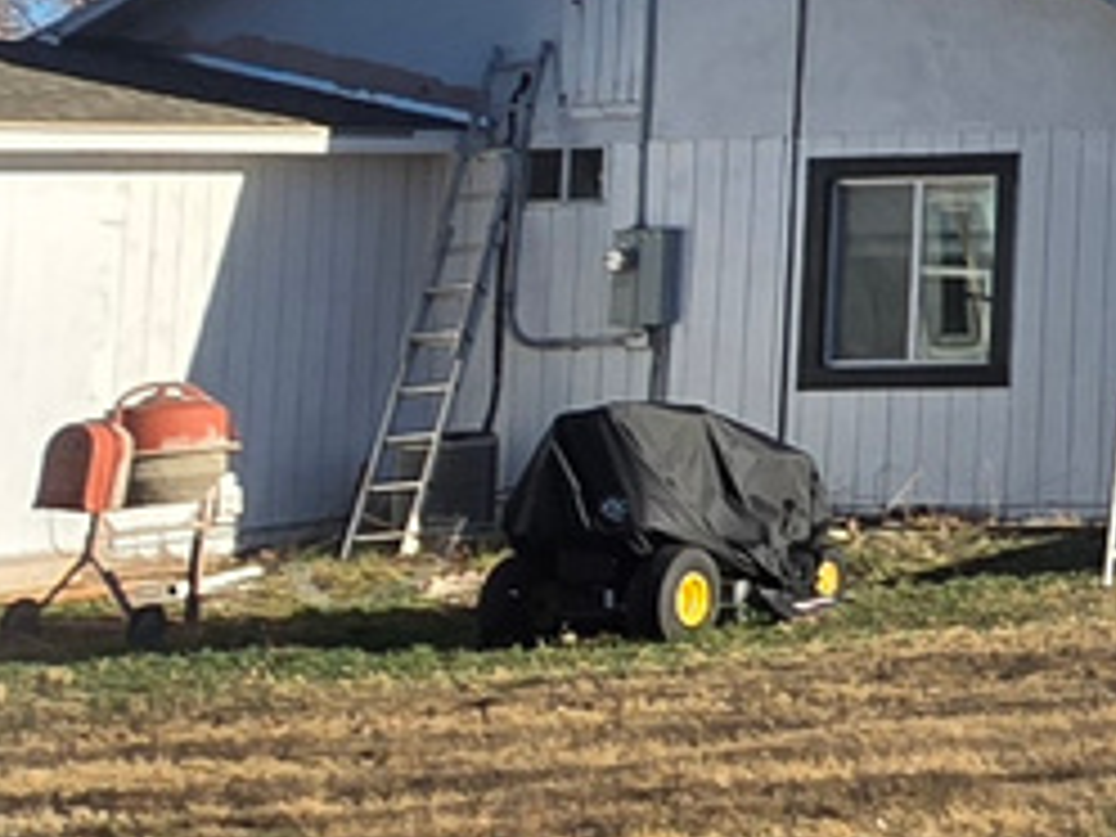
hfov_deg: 16.4
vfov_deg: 14.9
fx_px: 3031
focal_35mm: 94
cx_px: 2187
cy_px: -320
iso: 40
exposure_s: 1/1668
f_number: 1.9
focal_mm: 2.2
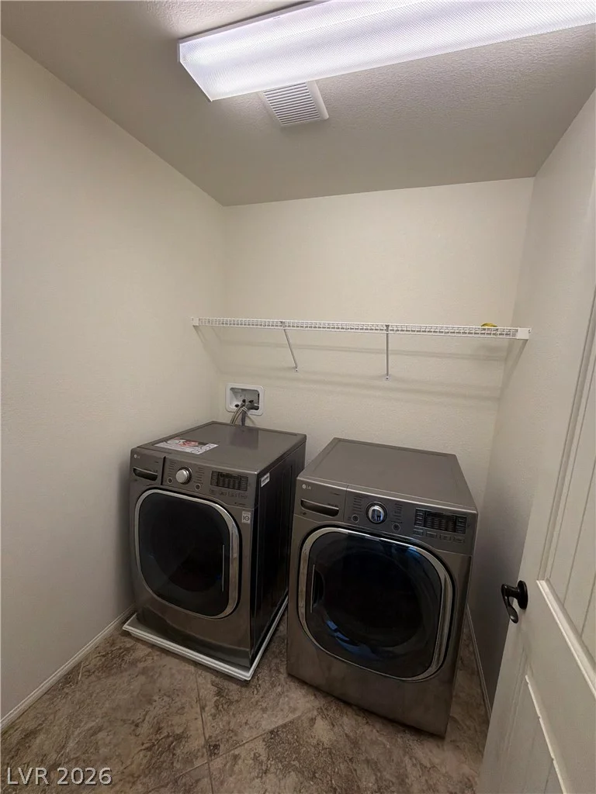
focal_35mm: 14
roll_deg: -3.1
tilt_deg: -10.2
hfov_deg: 85.7
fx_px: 321
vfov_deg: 102.1
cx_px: 298
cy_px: 397
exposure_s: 1/120
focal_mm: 2.22
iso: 200
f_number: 2.2
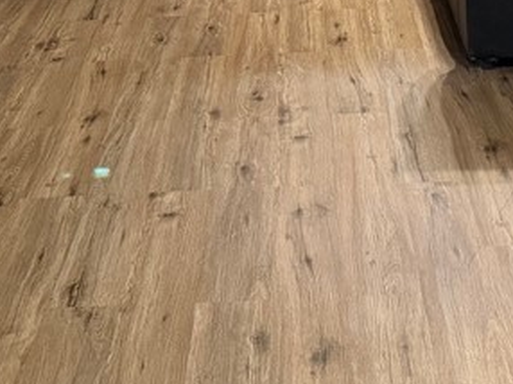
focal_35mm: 86
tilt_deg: -9.2
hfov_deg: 22.7
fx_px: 1273
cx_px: 309
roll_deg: +2.8
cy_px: -210
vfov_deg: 15.6
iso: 500
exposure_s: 1/60
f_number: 1.78
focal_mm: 6.76
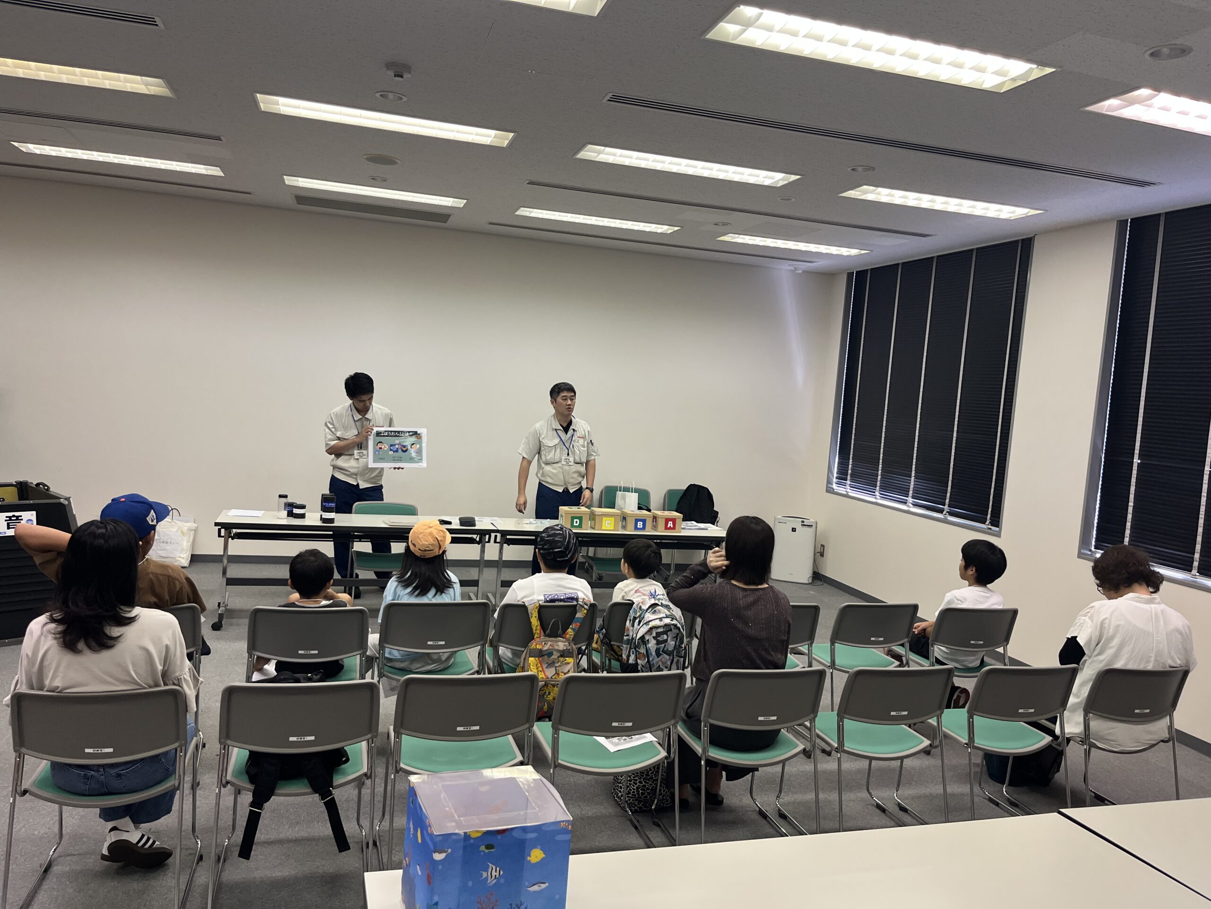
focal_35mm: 26
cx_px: 606
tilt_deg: -5.0
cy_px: 454
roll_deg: -4.1
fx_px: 910
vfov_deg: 53.1
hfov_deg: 67.3
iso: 100
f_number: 1.6
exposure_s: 1/120
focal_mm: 5.1
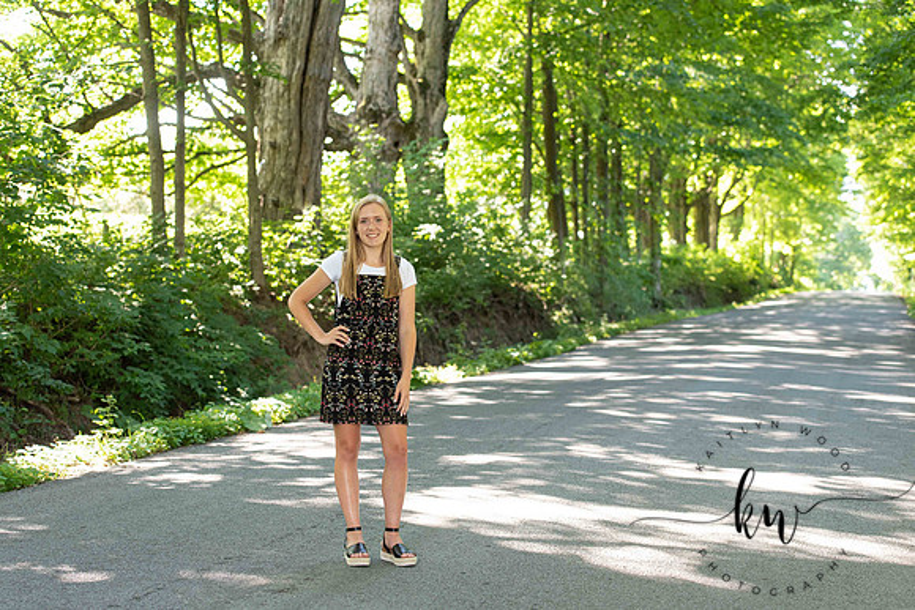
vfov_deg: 19.5
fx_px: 1779
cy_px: 305
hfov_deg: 28.8
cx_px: 458
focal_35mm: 70
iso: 640
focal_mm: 70
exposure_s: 1/200
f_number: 3.5
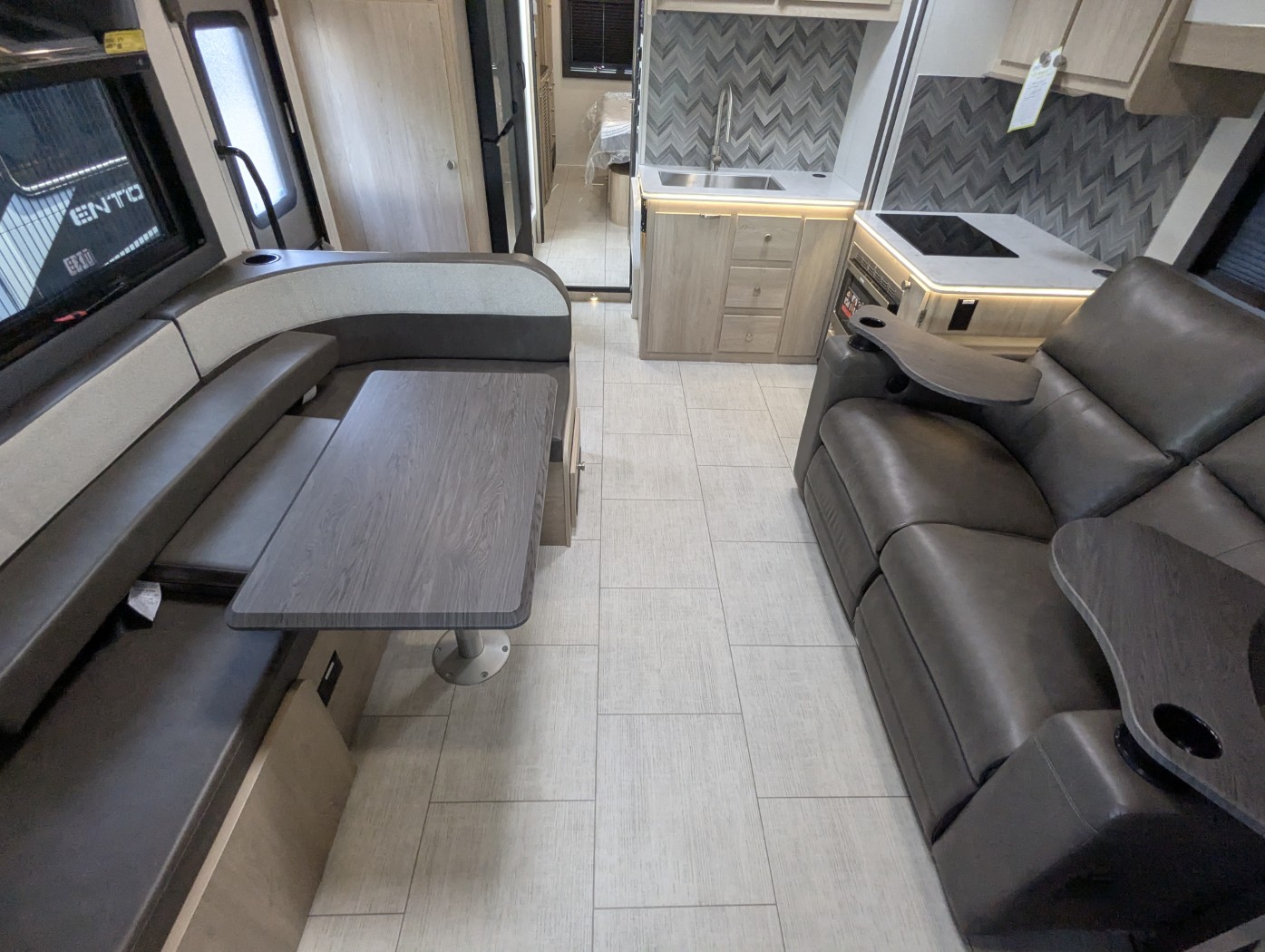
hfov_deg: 94.4
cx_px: 632
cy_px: 476
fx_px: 585
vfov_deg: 78.2
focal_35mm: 16
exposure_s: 1/176
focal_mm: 2.35
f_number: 2.2
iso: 457
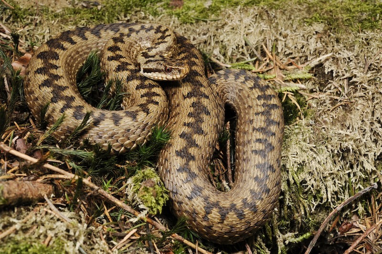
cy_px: 127
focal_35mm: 60
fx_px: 636
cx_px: 191
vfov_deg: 22.6
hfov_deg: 33.4
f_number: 18
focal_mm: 60
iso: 200
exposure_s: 1/40
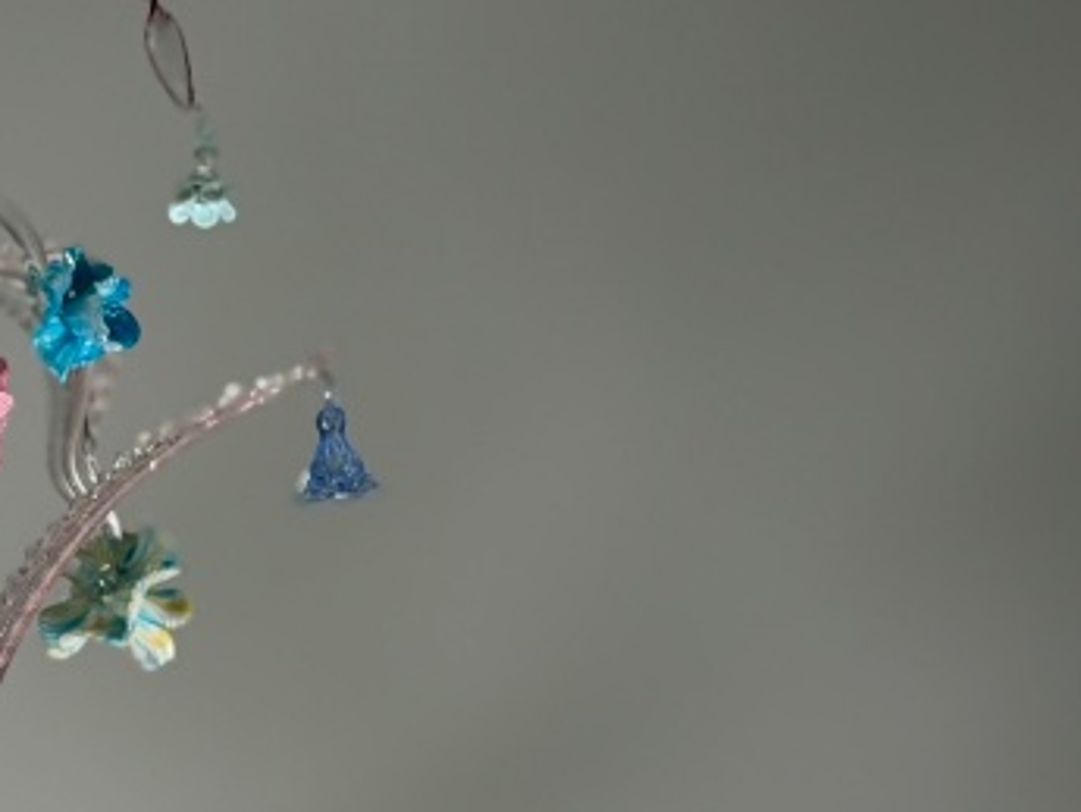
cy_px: 1057
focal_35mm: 167
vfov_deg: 8.8
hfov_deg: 11.6
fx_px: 5217
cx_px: -160
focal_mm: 6.76
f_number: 1.78
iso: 100
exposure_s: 1/50
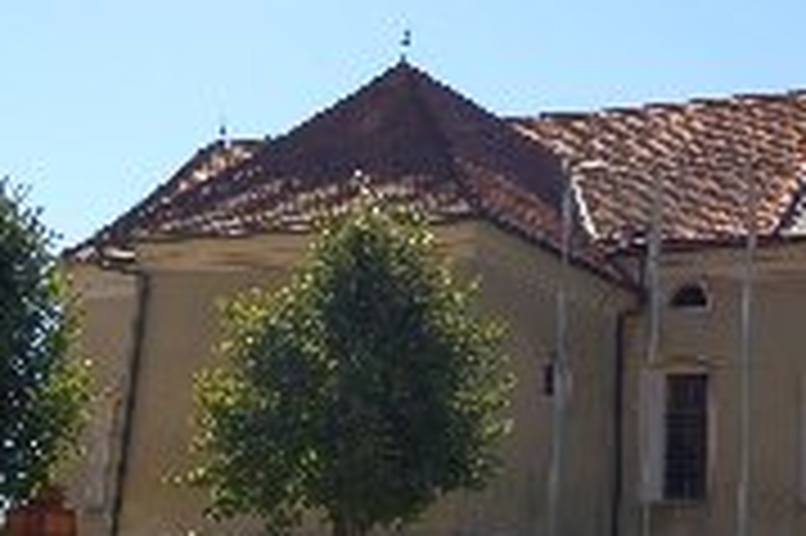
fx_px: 1929
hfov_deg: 23.1
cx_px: 696
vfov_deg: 15.5
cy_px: -2
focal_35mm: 86
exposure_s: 1/320
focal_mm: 23
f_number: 10
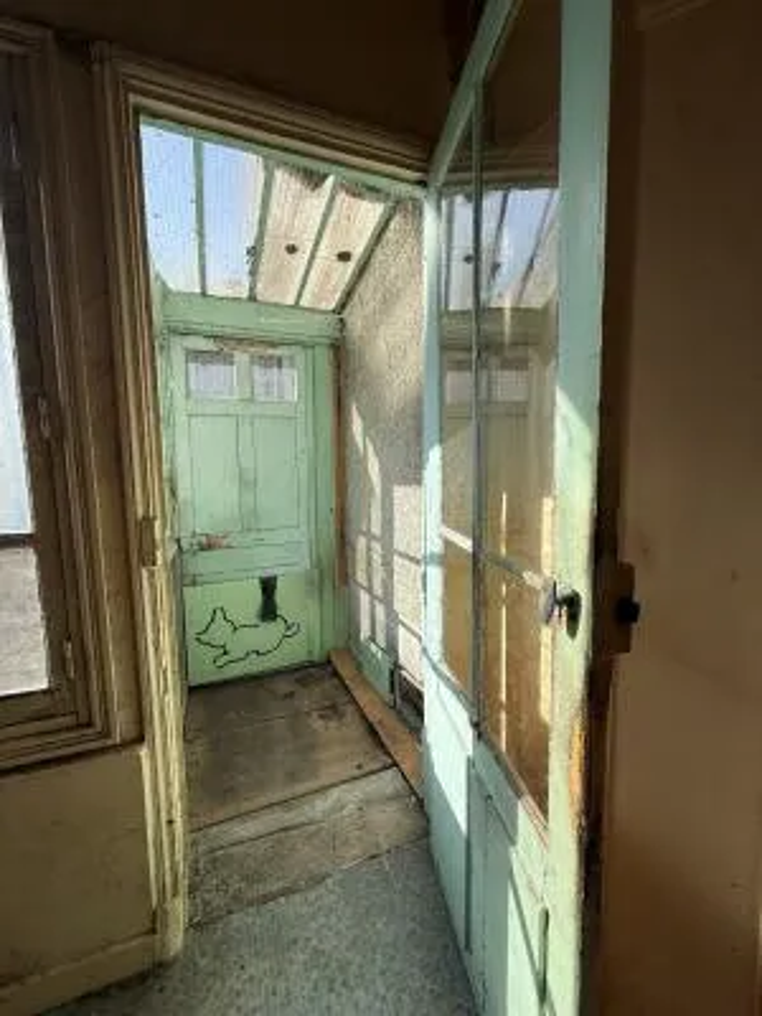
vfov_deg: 102.1
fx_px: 411
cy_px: 508
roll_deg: +0.2
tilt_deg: -5.0
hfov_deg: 85.7
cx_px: 381
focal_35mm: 14
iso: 50
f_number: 2.2
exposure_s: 1/809
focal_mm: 2.22
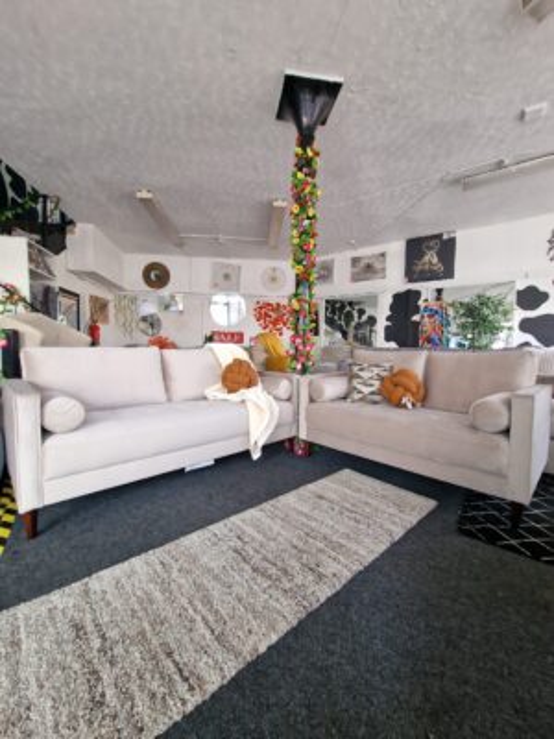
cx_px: 277
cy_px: 370
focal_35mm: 13
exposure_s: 1/60
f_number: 2.2
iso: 160
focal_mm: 2.2
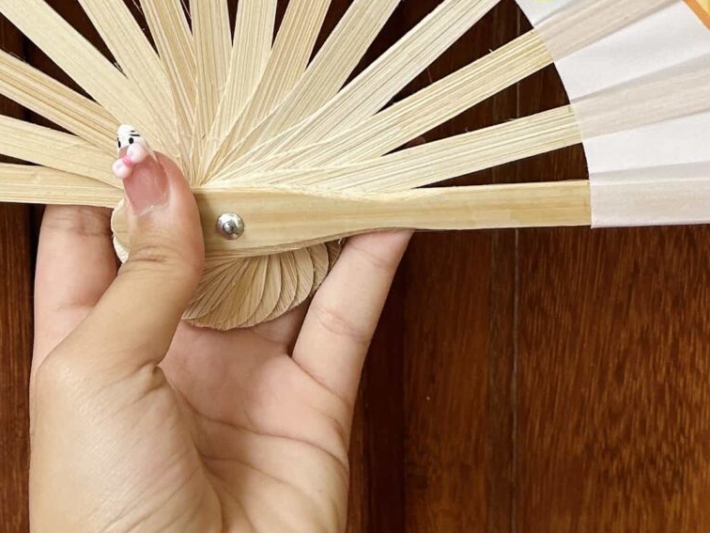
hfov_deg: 22.2
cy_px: -229
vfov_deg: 15.6
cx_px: 312
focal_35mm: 88
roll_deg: +0.5
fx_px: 1805
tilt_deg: -11.2
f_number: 1.5
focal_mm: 5.7
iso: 50
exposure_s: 1/687
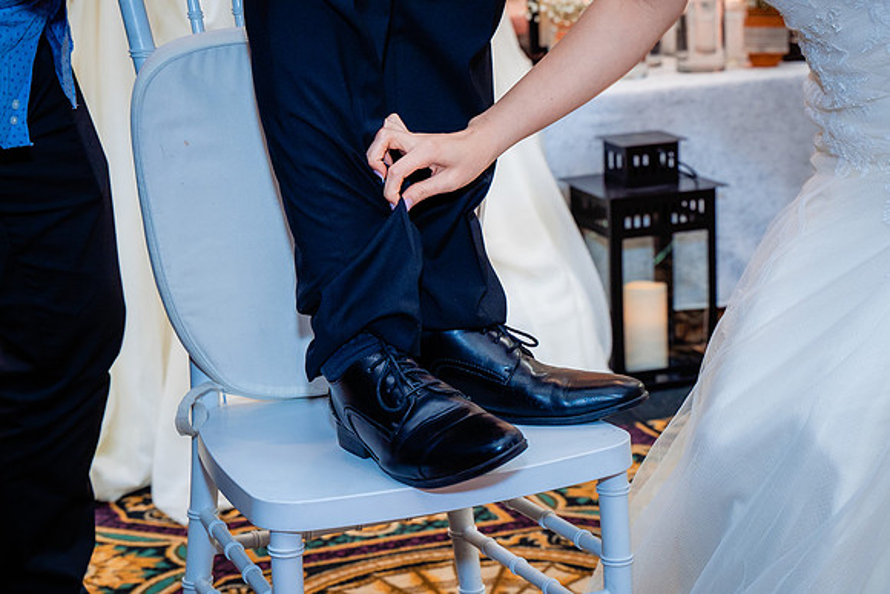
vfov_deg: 16.7
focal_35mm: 82
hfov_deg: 24.8
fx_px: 2028
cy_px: 297
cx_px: 445
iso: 1600
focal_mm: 55
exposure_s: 1/160
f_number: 4.5
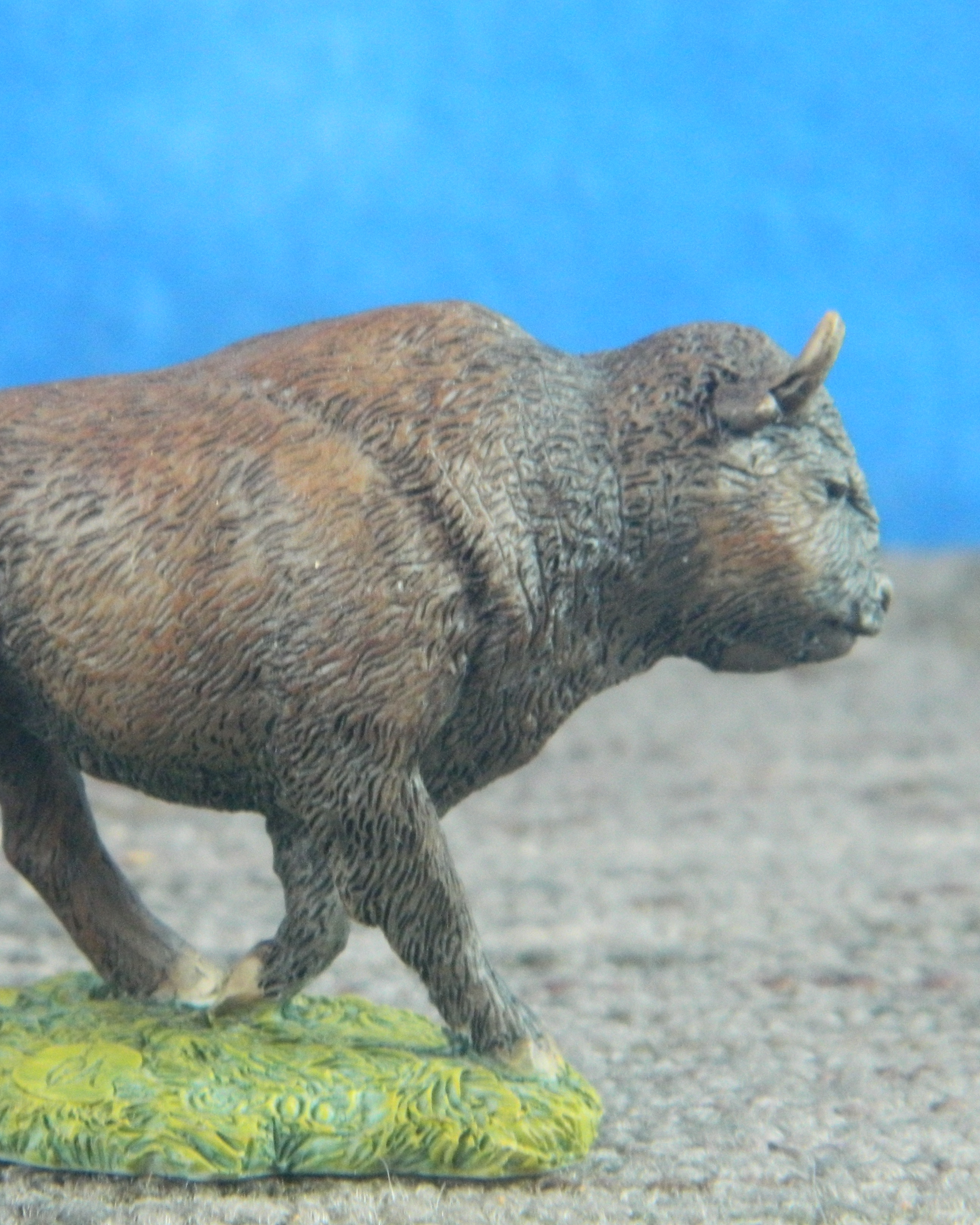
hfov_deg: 7.9
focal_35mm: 196
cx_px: 321
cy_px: 614
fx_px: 7105
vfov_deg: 9.9
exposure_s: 1/10
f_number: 4.9
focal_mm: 27
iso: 450
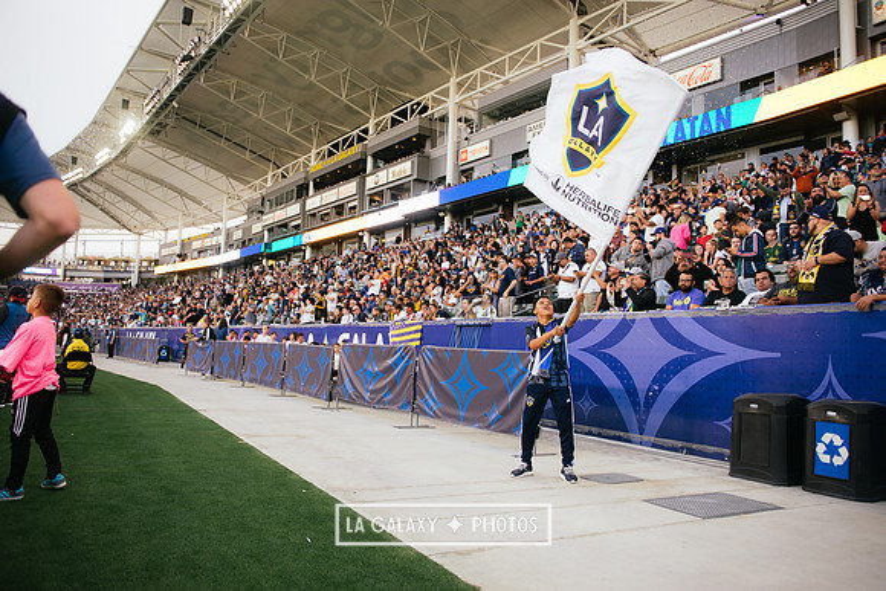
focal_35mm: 27
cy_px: 296
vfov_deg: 48.0
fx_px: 665
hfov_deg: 67.4
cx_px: 443
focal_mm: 27
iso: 400
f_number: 2.8
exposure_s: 1/320
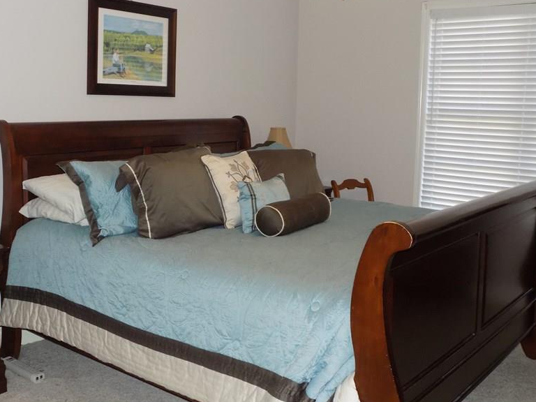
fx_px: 619
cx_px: 209
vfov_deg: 35.9
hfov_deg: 46.5
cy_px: 181
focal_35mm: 40
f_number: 3.3
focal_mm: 5.3
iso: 280
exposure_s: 1/30
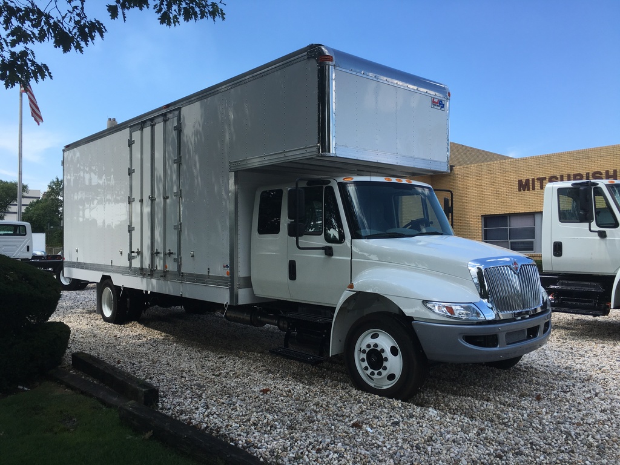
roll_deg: +0.2
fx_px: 519
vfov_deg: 48.2
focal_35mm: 29
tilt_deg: +2.8
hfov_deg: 61.7
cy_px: 232
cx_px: 310
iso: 25
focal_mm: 4.15
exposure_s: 1/801
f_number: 2.2
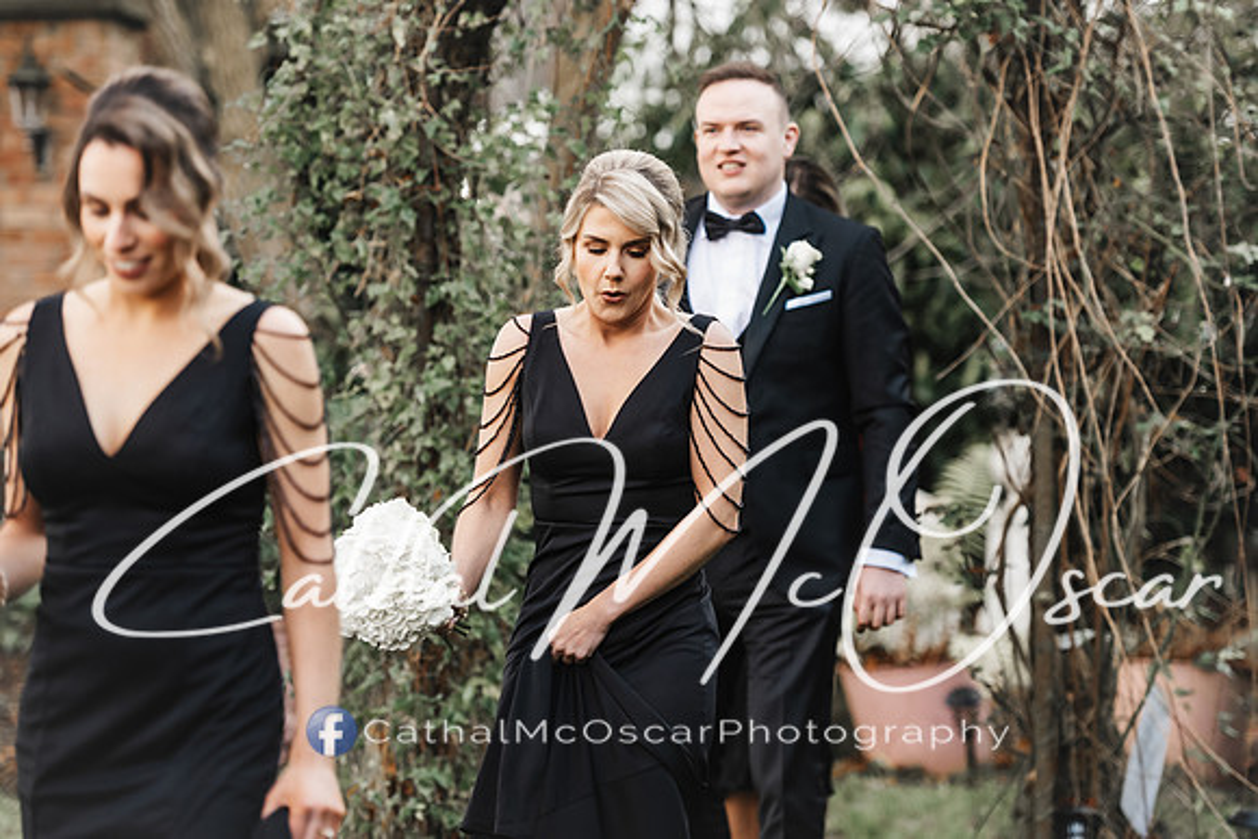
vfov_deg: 10.1
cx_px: 684
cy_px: 383
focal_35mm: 136
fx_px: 4751
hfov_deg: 15.1
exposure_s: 1/320
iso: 800
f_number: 2.8
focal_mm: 125
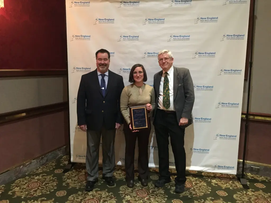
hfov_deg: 61.7
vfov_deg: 48.2
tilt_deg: -8.4
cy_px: 102
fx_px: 227
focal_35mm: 29
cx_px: 136
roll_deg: -1.2
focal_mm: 4.15
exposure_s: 1/15
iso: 640
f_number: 2.2
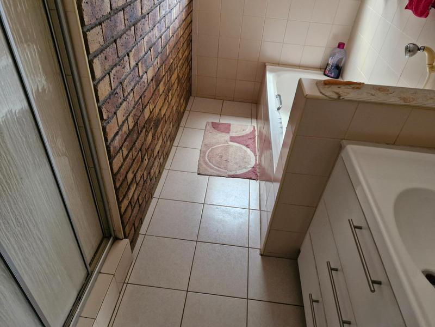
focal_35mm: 23
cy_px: 164
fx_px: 289
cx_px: 218
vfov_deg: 58.9
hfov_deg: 73.9
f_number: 1.8
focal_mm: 5.54
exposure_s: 1/100
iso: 800
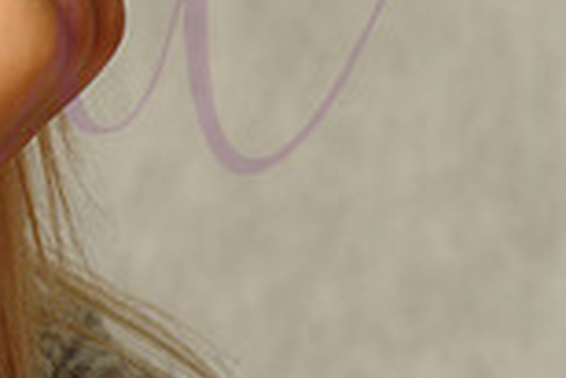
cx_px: -331
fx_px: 17798
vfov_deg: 1.2
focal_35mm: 1131
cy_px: -279
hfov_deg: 1.8
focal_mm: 200
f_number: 13
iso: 400
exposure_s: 1/125
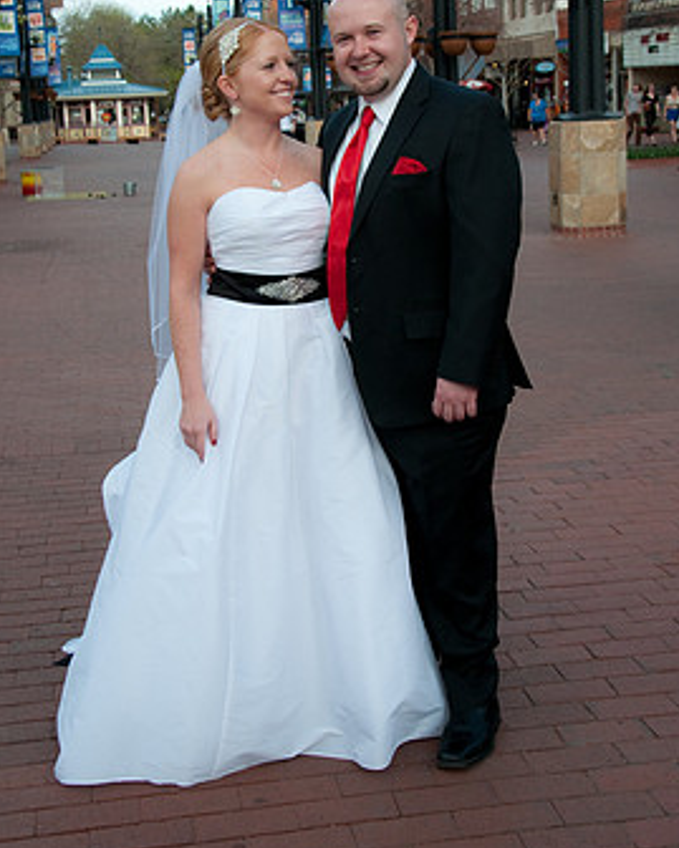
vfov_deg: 34.2
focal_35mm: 55
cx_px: 337
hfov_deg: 27.8
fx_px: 1372
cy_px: 321
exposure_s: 1/320
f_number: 8
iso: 320
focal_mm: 29
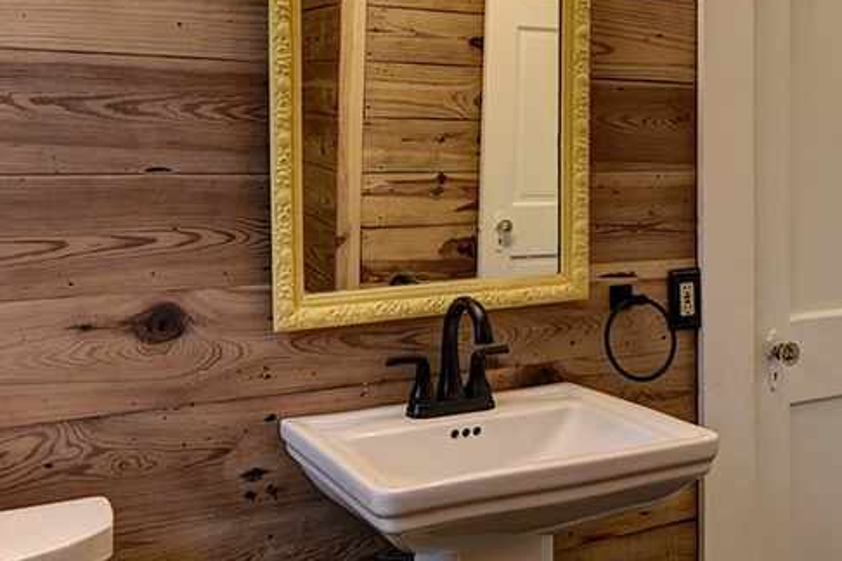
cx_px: 530
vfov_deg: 33.0
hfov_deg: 48.0
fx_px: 935
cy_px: 168
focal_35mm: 40
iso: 400
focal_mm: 12
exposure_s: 1/8
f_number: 8
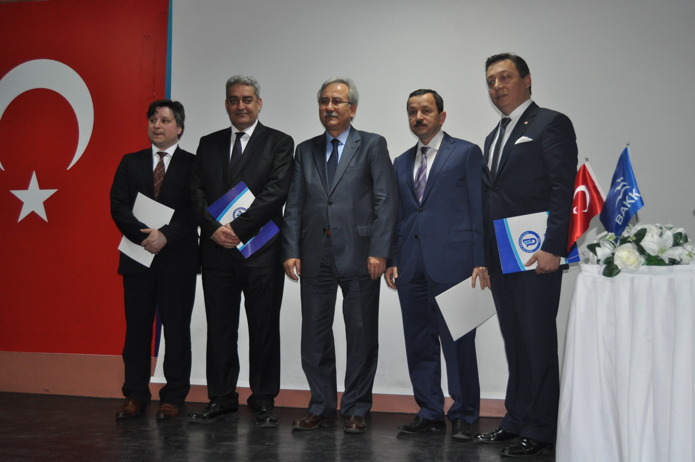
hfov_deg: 43.7
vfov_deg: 29.8
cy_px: 231
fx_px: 868
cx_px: 348
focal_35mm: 45
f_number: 4.2
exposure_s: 1/60
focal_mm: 30
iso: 800
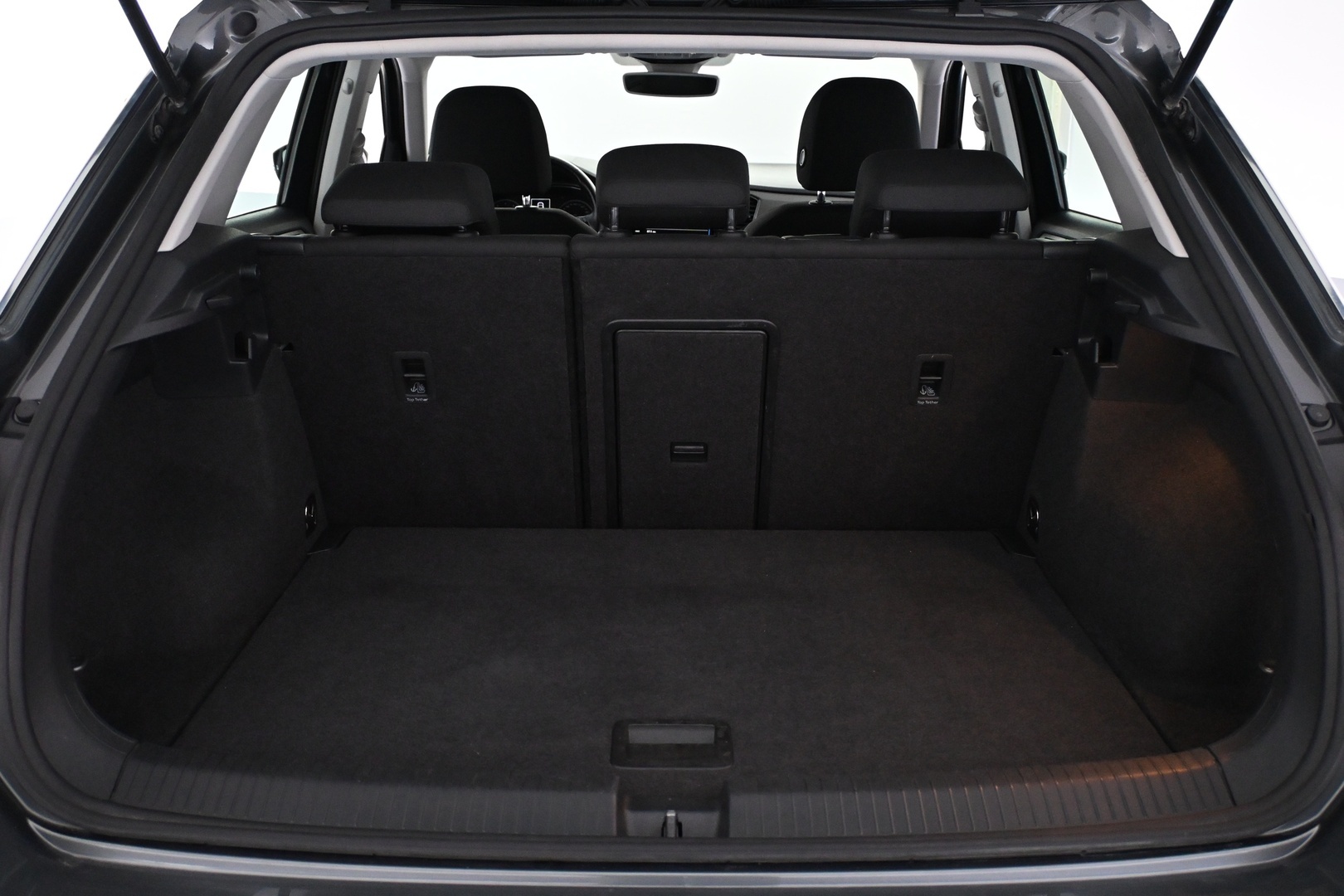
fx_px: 1372
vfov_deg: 36.2
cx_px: 672
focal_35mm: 37
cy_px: 448
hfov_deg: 52.2
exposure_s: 1/80
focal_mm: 24.5
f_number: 4.2
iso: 3200
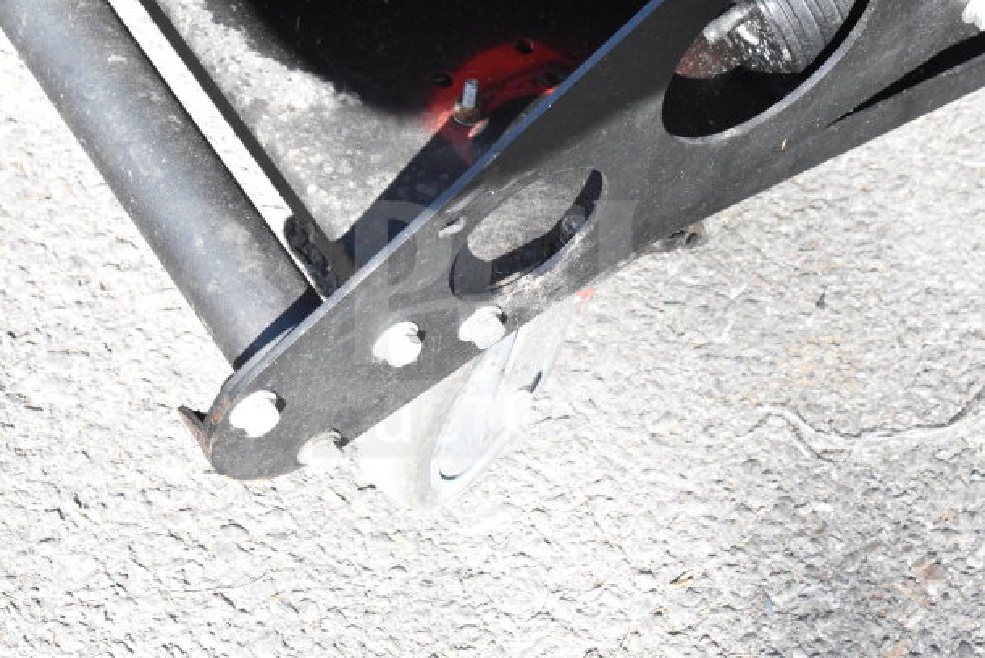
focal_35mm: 82
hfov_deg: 24.6
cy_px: 329
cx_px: 492
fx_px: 2258
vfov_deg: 16.6
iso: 6400
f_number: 14
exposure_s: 1/800
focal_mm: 55
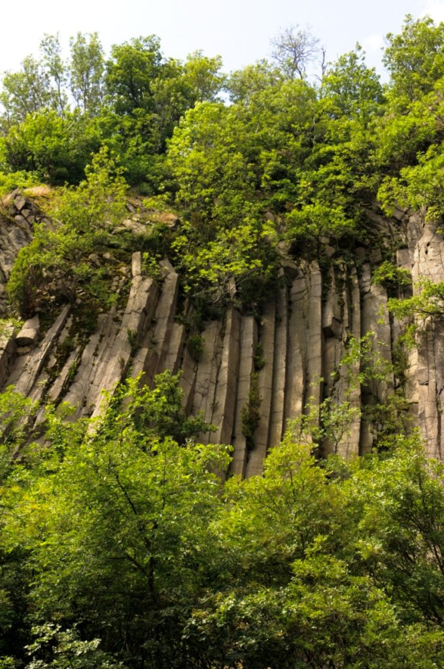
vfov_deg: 28.1
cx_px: 222
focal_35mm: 72
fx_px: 1337
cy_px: 334
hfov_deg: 18.9
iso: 320
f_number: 13
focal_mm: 48
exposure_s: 1/160
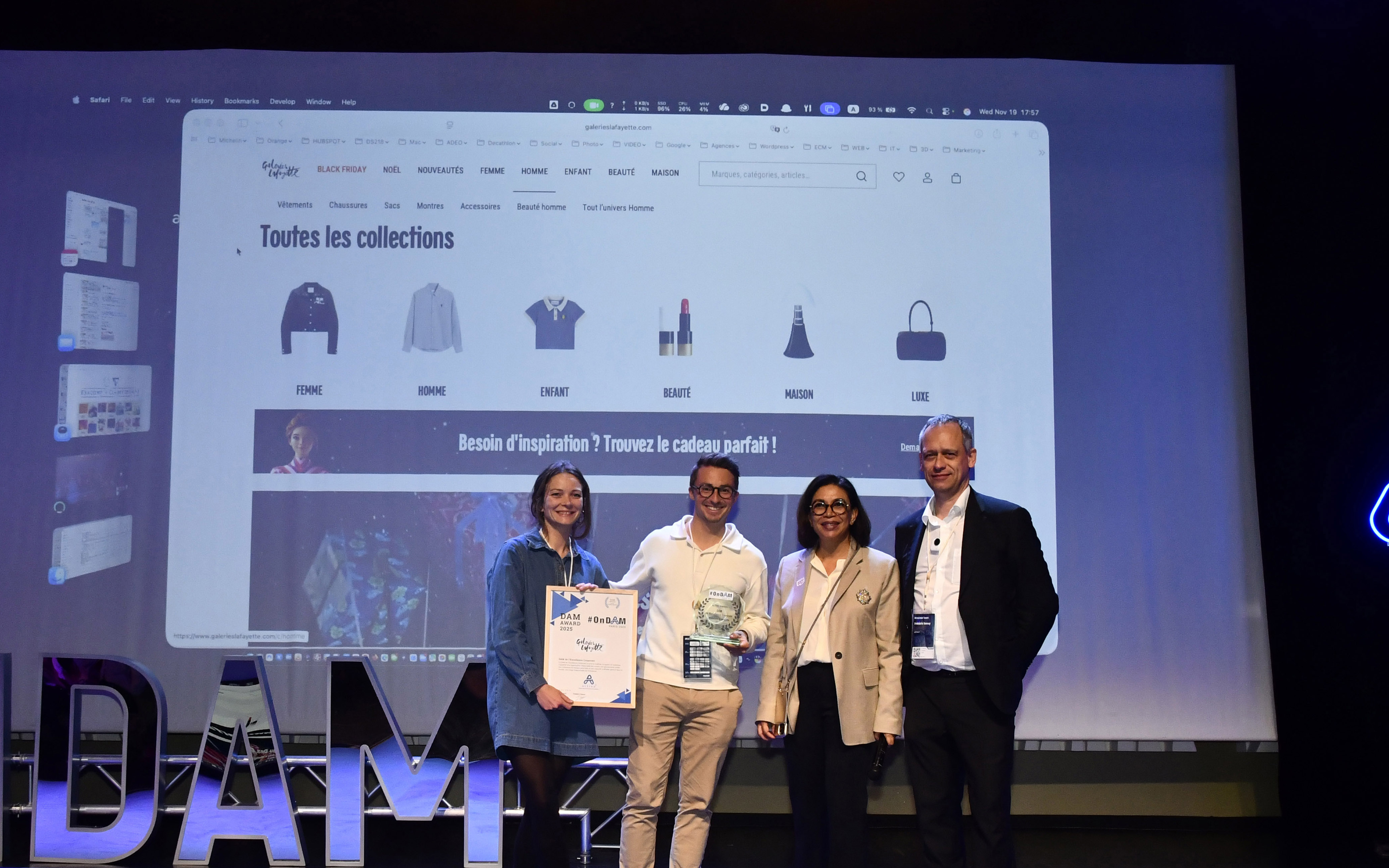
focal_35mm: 41
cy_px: 570
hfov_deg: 48.1
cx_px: 627
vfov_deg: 31.0
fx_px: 1552
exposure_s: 1/160
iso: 1250
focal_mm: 20
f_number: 5.6
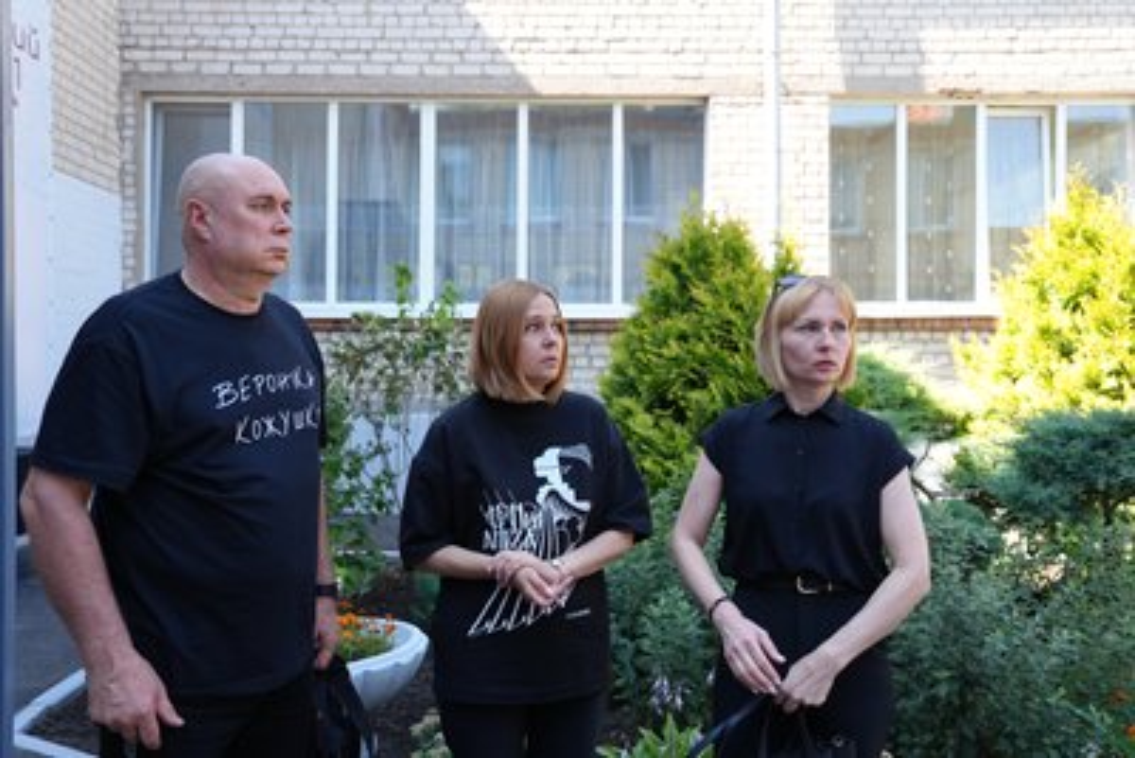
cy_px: 379
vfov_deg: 42.4
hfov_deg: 60.3
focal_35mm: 31
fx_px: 978
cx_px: 568
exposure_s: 1/160
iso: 200
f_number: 4
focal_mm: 31
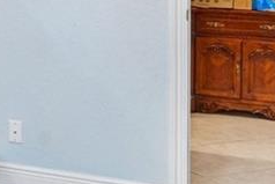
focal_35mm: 94
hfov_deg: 18.0
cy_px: -58
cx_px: -196
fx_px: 718
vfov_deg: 14.0
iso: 200
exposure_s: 1/5
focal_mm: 14
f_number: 9
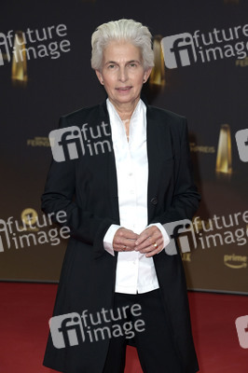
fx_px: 1201
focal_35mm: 116
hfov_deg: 11.8
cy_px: 186
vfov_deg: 17.7
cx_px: 124
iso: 800
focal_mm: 116
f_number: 6.3
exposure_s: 1/250
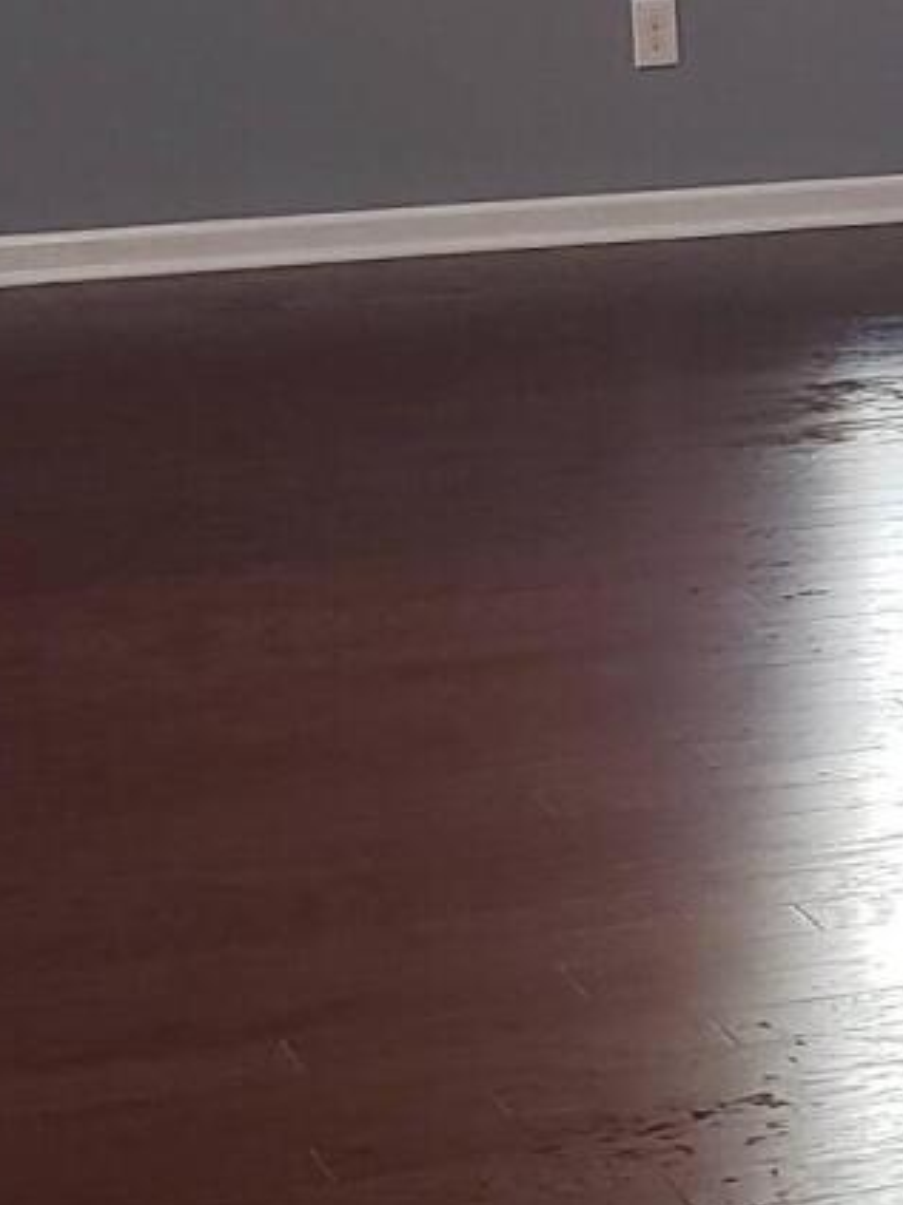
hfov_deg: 11.9
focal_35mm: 123
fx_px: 4280
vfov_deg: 15.8
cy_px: 60
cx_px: 875
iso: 250
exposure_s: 1/60
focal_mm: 4.3
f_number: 2.4
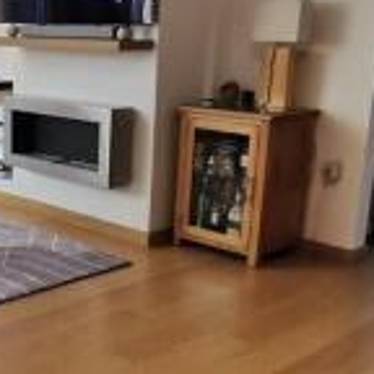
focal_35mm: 61
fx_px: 746
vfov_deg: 28.0
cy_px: 238
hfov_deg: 26.9
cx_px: 14
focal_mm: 2.26
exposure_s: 1/50
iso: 125
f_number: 2.2
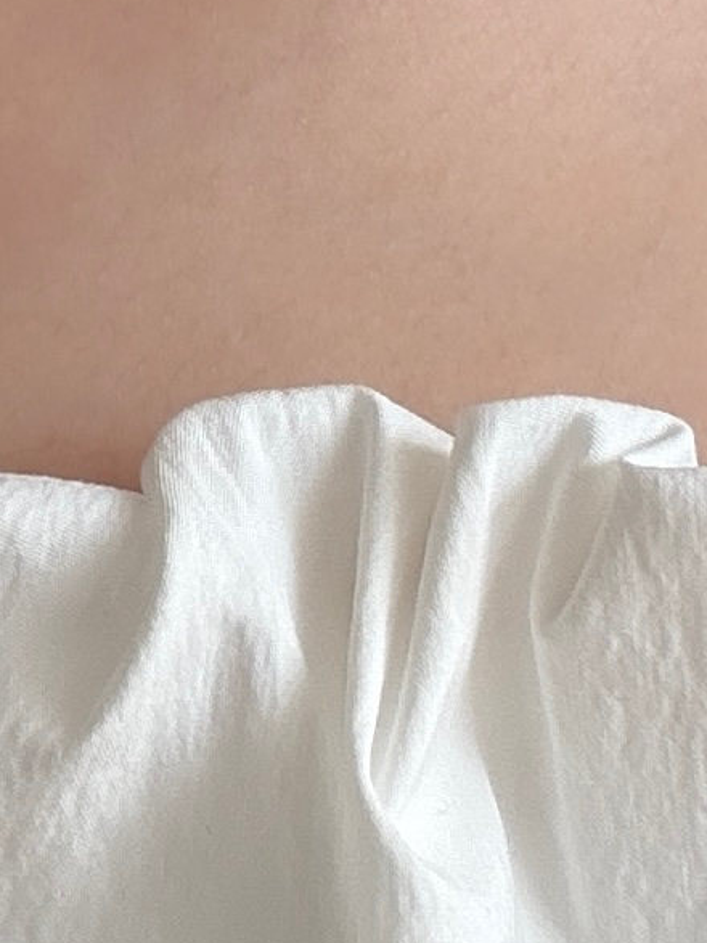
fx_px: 2615
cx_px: 91
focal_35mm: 96
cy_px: -109
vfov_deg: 19.5
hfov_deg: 15.2
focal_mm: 2.69
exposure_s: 1/199
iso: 25
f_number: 1.9
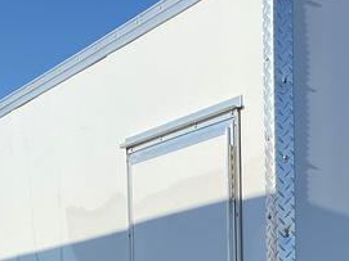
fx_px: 1240
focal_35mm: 123
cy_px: 486
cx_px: 456
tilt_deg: -5.4
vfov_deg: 11.1
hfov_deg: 15.3
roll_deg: -0.1
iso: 32
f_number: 1.8
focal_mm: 4.25
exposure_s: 1/2141
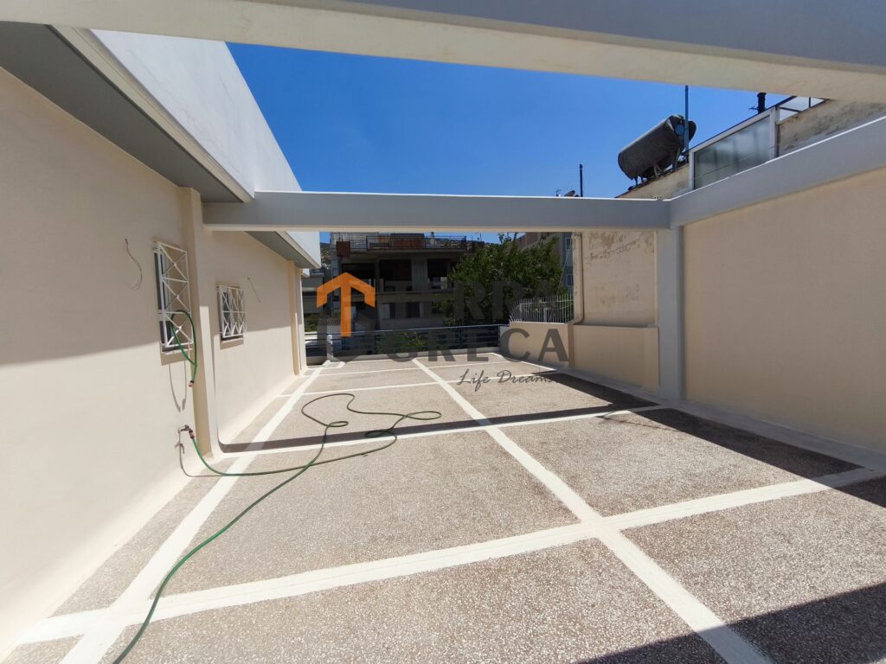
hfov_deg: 98.2
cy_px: 332
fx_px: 384
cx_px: 443
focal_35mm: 15
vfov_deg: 81.7
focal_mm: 1.91
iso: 50
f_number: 2.2
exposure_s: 1/2646
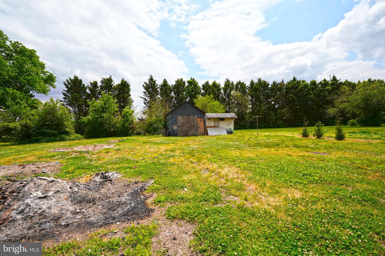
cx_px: 192
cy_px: 128
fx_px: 160
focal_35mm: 15
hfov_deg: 100.4
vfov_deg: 77.3
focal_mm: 10
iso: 100
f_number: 8
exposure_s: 1/320
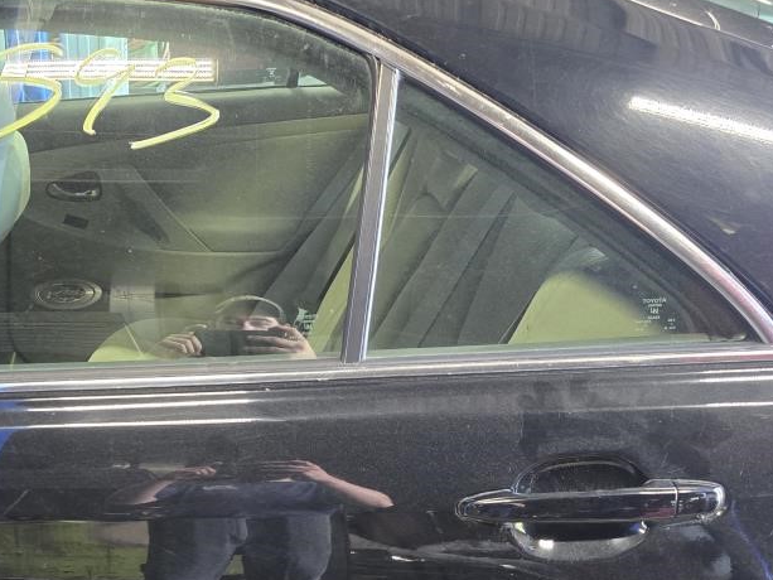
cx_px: 115
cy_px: 513
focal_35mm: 48
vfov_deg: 29.1
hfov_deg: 37.7
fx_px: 1072
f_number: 1.7
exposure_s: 1/60
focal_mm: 6.3
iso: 800
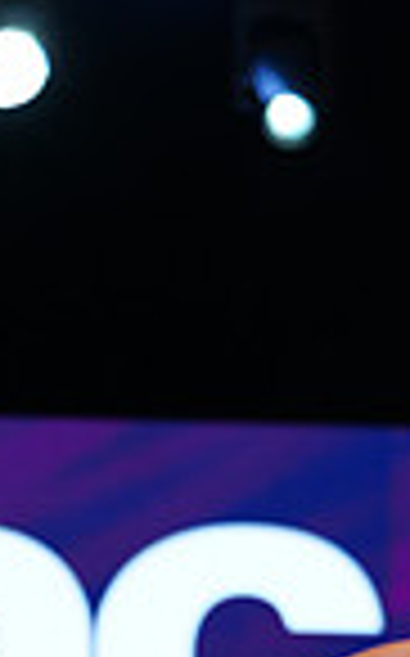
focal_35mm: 299
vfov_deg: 6.9
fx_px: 5356
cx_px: -237
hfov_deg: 4.4
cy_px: 1156
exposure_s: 1/400
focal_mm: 74
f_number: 2.8
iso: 500
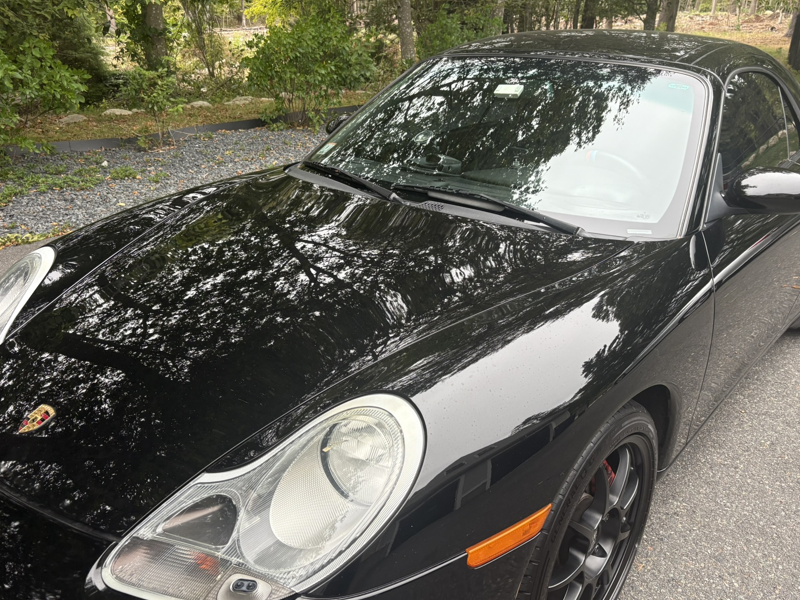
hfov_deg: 59.9
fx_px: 693
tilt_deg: -23.9
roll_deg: -2.3
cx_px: 420
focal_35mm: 30
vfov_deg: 46.8
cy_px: 292
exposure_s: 1/66
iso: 125
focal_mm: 5.96
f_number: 1.6
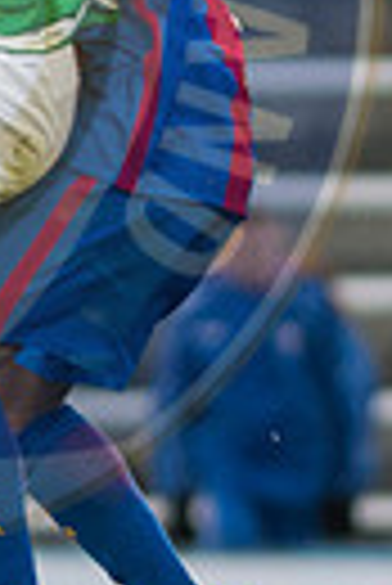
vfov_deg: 1.3
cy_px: -27
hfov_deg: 0.9
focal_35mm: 1557
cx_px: -216
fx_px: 25362
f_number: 2.8
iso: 1000
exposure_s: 1/1000
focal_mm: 300
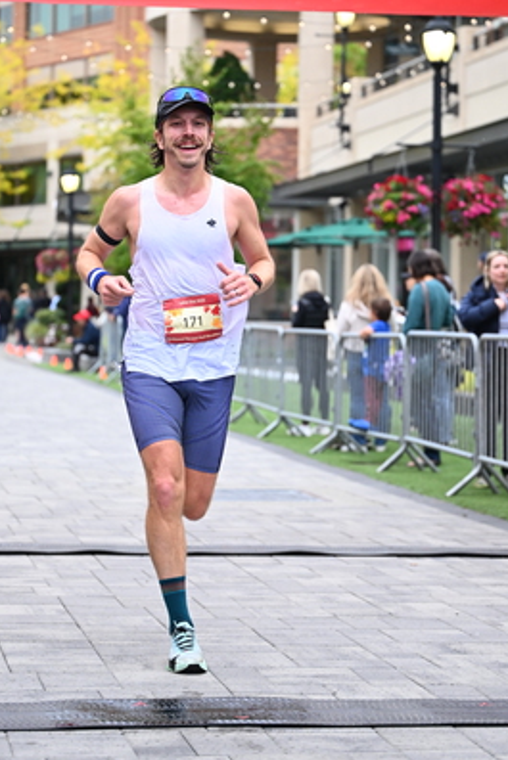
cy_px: 322
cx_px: 218
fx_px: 2051
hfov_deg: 14.1
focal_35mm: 97
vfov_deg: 21.0
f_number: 2.8
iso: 1250
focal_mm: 70
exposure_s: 1/1250
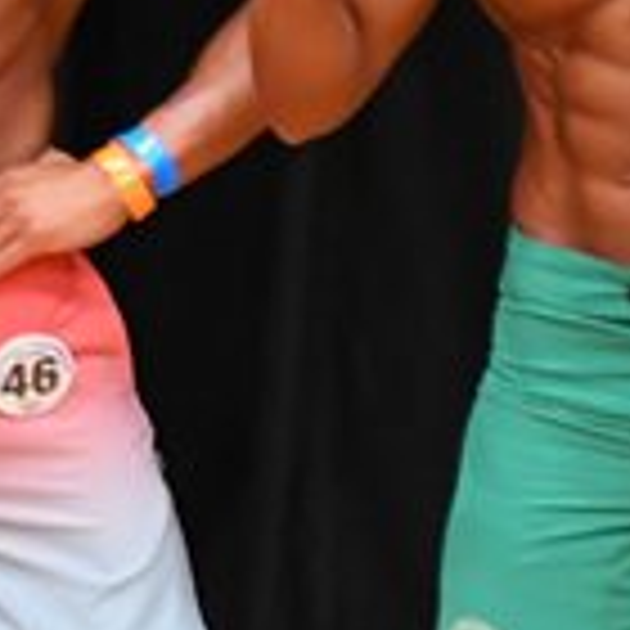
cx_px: 1330
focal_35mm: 1413
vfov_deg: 1.2
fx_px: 29094
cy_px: 292
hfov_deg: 1.2
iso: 4000
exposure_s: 1/400
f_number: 5.6
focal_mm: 200
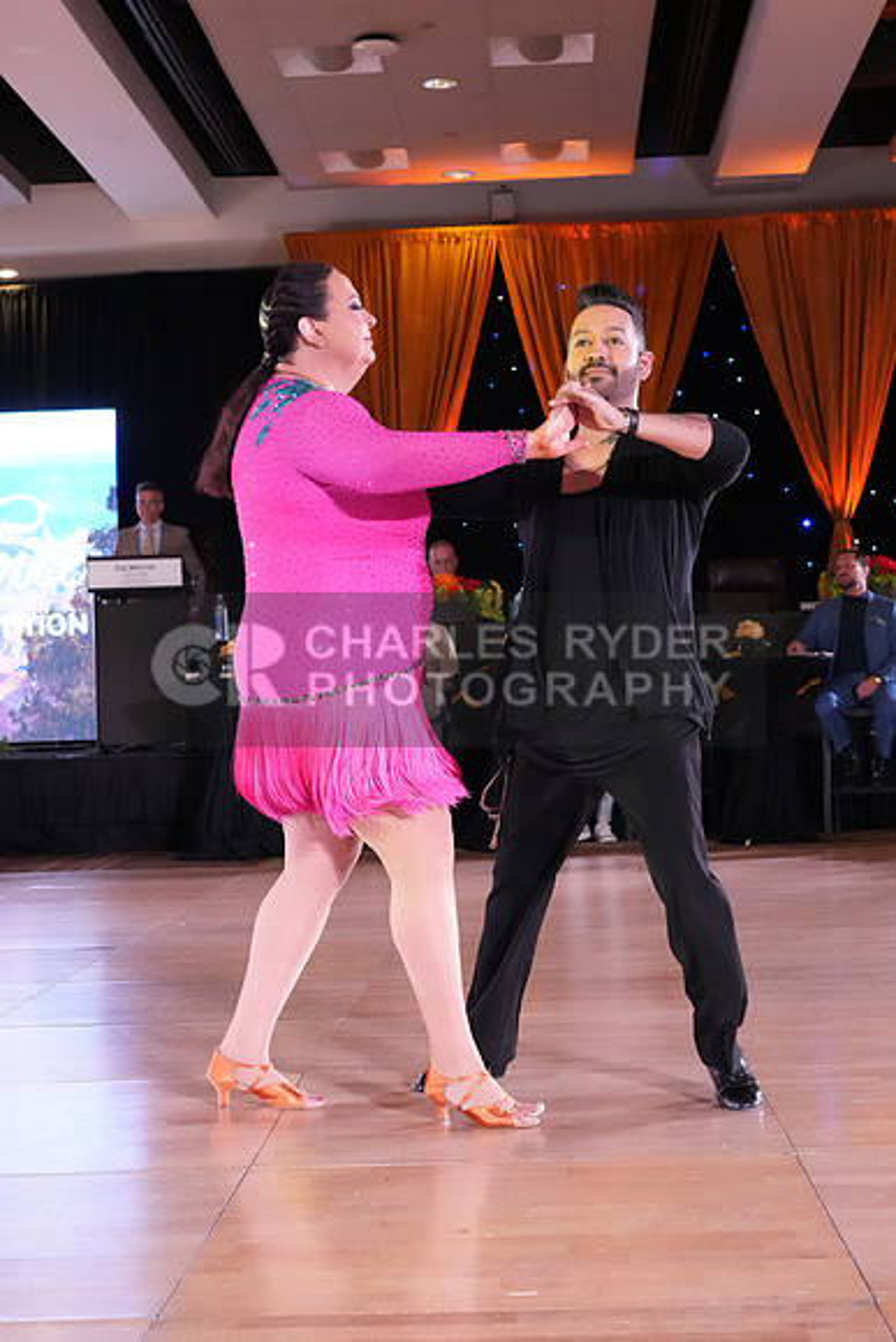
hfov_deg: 23.8
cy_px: 671
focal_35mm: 57
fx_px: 2127
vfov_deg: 35.0
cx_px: 448
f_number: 5
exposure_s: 1/400
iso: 8000
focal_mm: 38
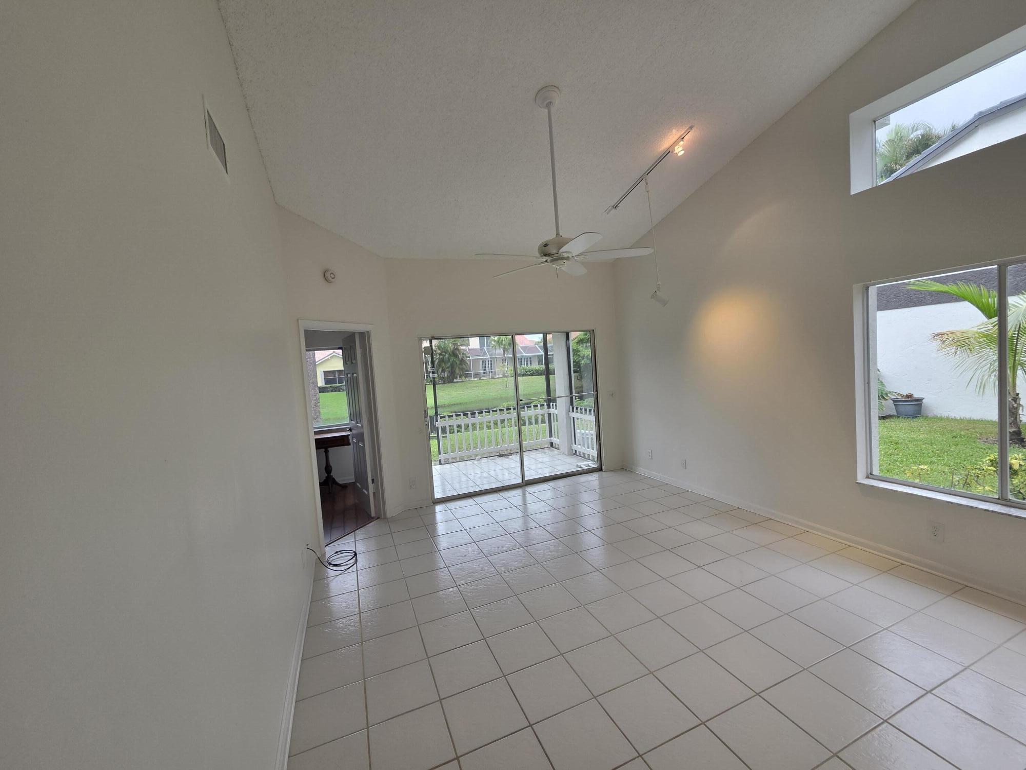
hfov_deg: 106.2
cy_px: 385
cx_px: 513
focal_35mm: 13
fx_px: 385
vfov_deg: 89.9
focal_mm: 2.2
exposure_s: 1/120
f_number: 2.2
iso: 50
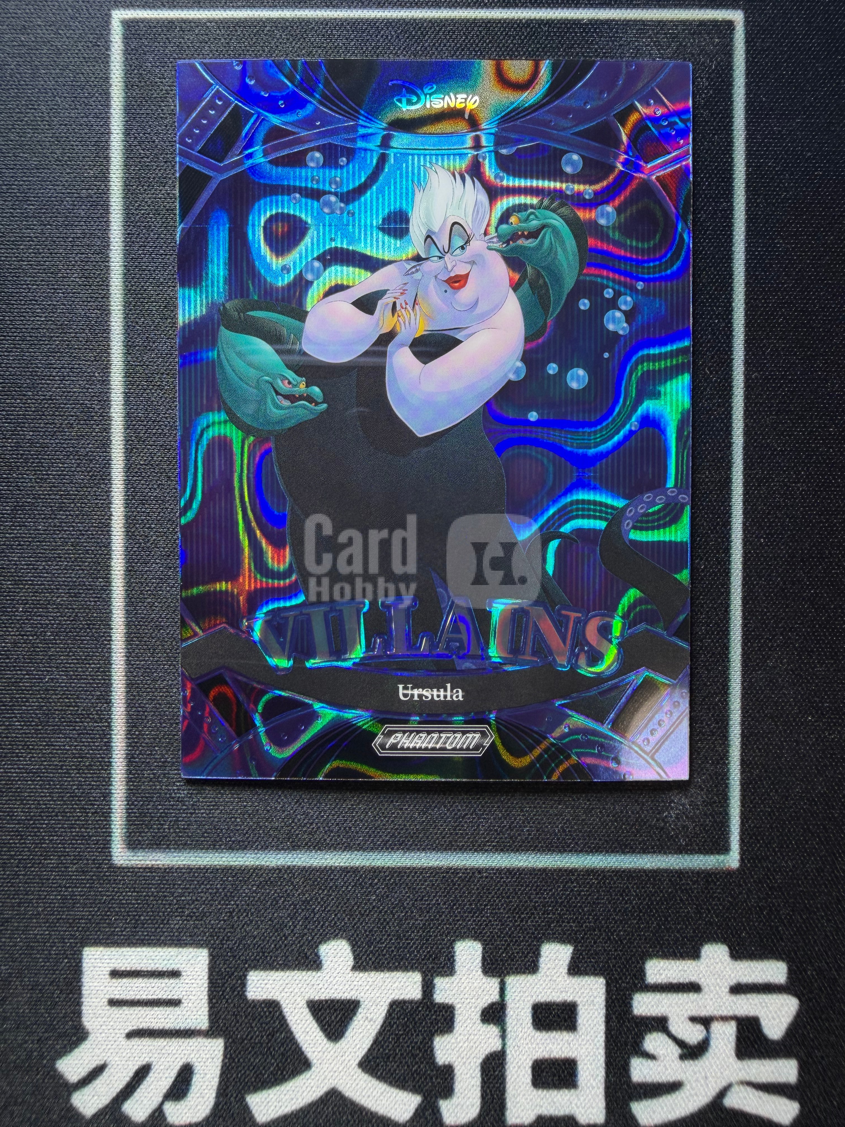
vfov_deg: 71.6
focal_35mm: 24
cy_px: 564
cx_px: 422
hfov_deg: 56.8
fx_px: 781
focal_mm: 2.22
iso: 64
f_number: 2.2
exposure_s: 1/94
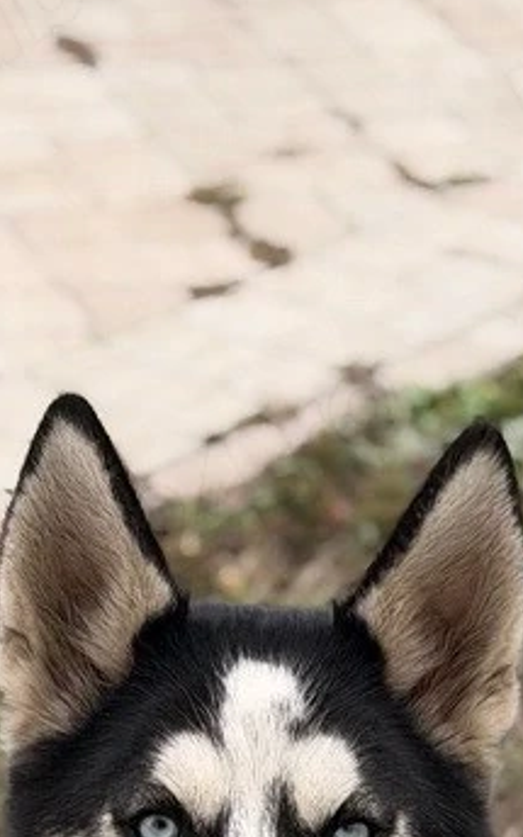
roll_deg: -3.6
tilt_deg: -32.0
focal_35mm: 197
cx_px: 297
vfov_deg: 10.3
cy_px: 1292
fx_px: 4493
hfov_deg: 6.7
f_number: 1.78
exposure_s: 1/794
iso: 64
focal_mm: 6.76
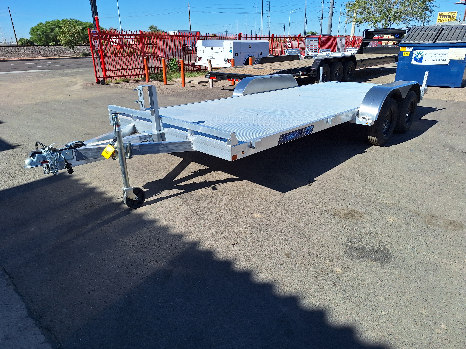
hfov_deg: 73.9
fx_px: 310
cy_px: 174
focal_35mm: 23
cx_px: 233
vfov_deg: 58.9
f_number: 1.8
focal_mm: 5.54
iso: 40
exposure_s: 1/3571
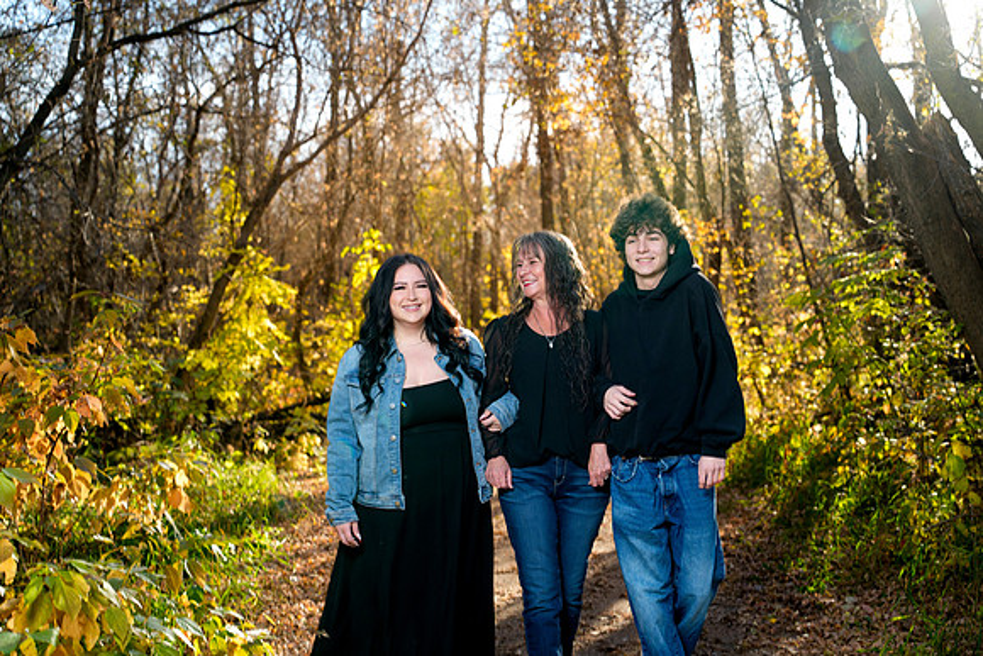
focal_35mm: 50
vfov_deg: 27.0
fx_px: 1366
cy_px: 328
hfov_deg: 39.6
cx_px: 492
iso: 400
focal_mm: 50
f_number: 3.5
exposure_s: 1/160
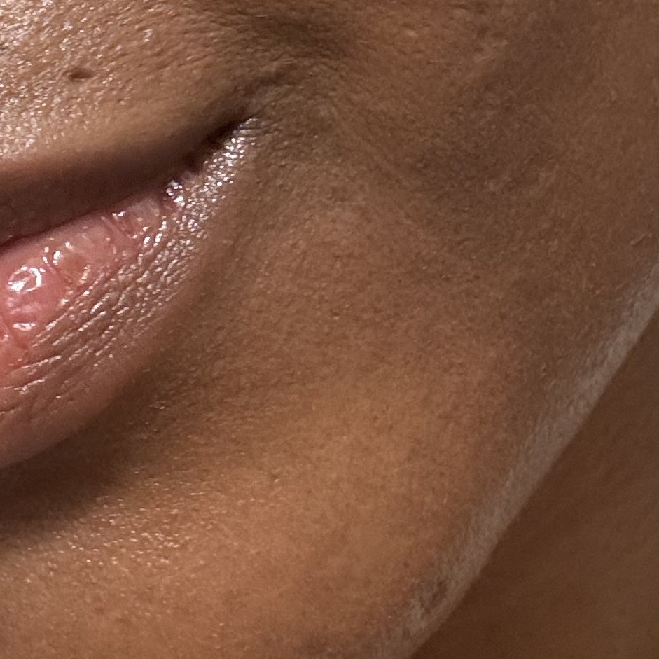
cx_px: -27
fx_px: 1874
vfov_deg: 19.0
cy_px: -104
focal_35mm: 87
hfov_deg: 19.3
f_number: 1.9
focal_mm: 2.69
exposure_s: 1/40
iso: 250
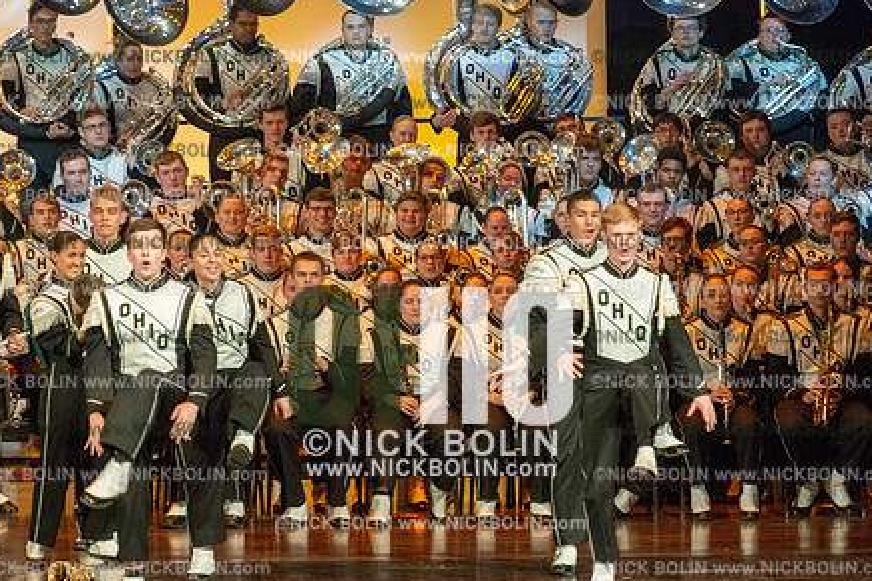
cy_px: 382
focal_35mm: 267
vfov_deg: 5.1
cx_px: 430
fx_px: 6465
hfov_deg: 7.7
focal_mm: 200
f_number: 5.6
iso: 8000
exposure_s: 1/320
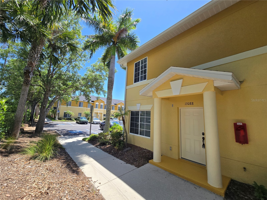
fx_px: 100
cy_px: 100
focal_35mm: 13
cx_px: 134
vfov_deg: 89.9
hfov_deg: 106.2
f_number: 2.2
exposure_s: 1/1276
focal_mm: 2.2
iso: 50
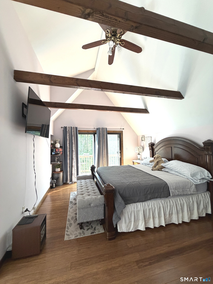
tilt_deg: +3.3
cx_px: 106
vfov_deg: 102.1
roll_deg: +2.3
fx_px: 115
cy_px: 142
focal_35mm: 14
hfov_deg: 85.7
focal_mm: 2.22
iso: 320
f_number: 2.2
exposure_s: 1/107
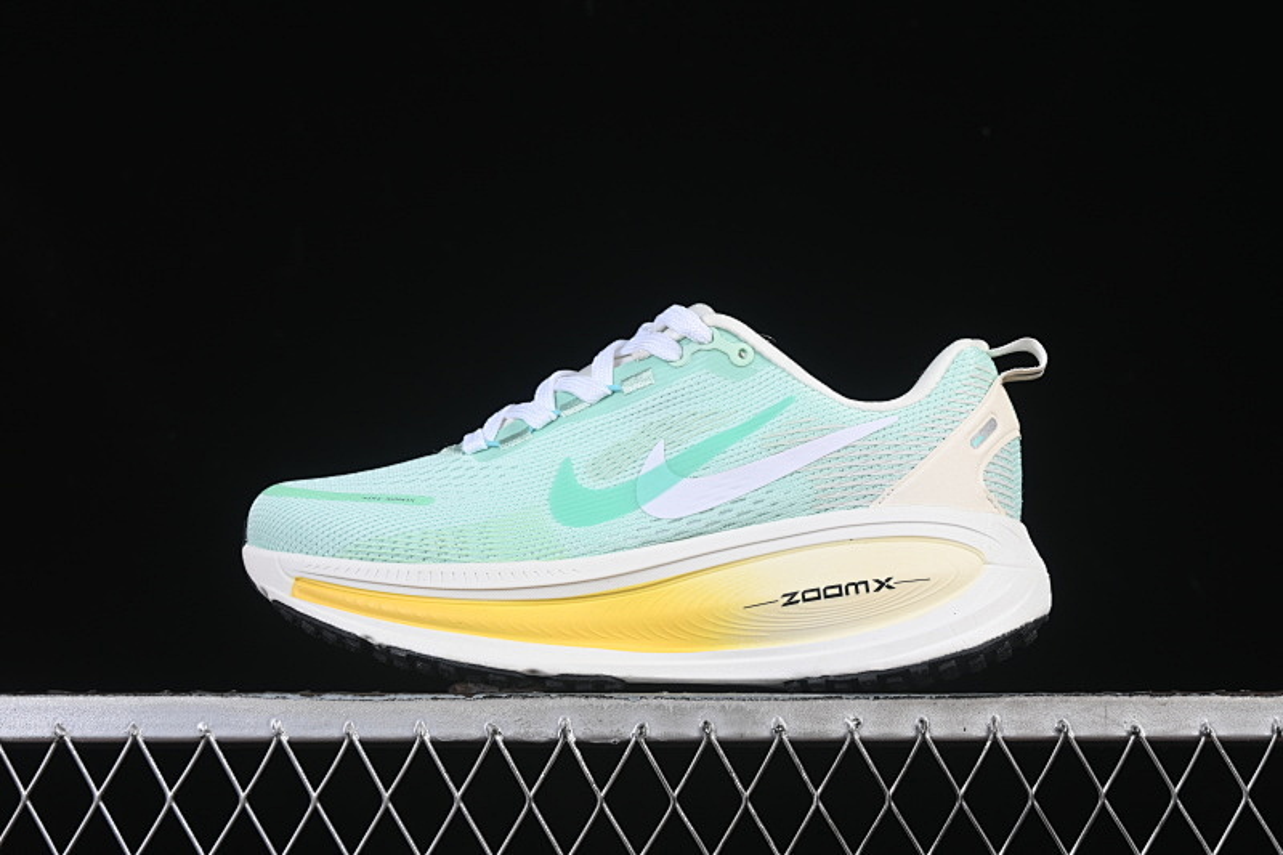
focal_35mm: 75
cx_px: 642
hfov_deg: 27.0
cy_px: 428
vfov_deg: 18.2
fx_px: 2672
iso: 160
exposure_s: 1/80
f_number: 8
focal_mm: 50
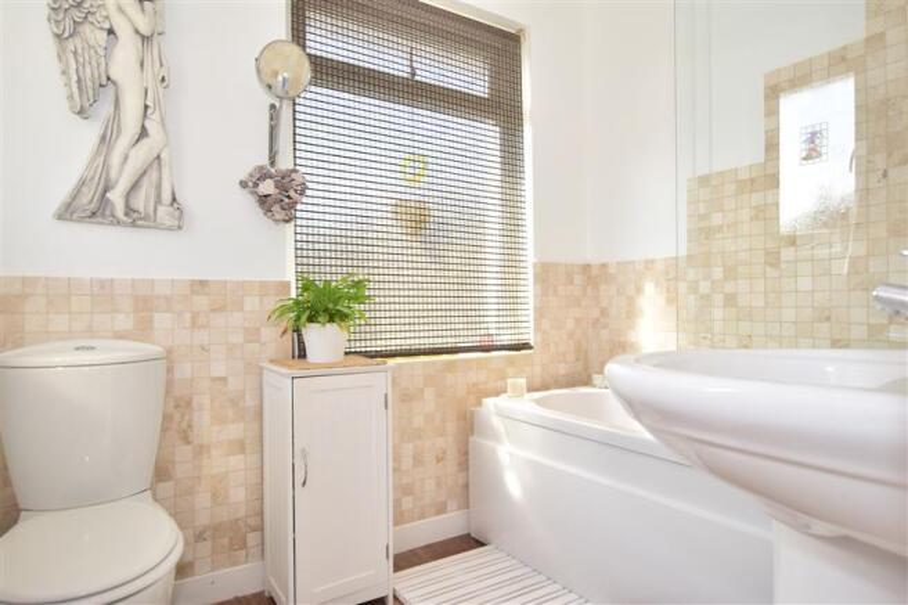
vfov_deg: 59.5
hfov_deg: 81.2
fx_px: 530
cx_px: 454
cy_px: 302
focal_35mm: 21
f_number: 6.3
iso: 400
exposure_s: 1/160
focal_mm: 14
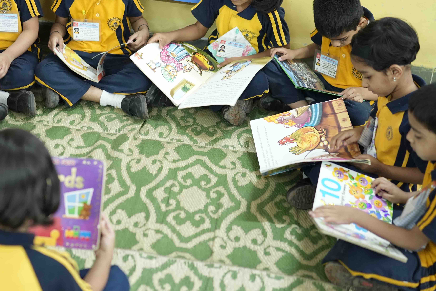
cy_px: 113
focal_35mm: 67
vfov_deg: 20.3
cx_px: 148
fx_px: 811
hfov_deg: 29.9
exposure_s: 1/80
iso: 1250
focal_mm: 35
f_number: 1.4
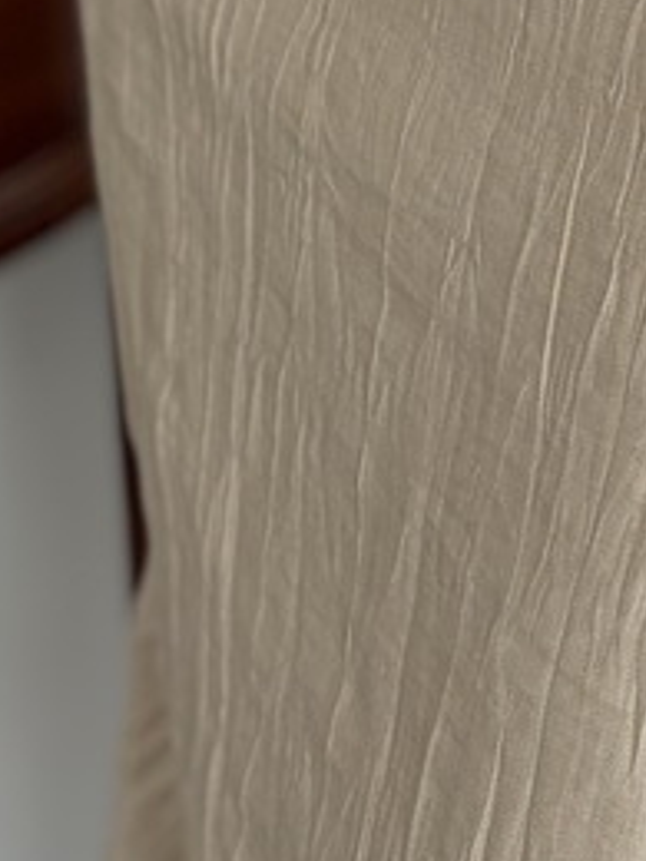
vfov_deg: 17.7
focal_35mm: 100
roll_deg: -0.4
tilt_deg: -10.4
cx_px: 649
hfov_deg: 14.5
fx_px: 2488
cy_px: -411
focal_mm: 5.96
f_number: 1.6
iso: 64
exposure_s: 1/122
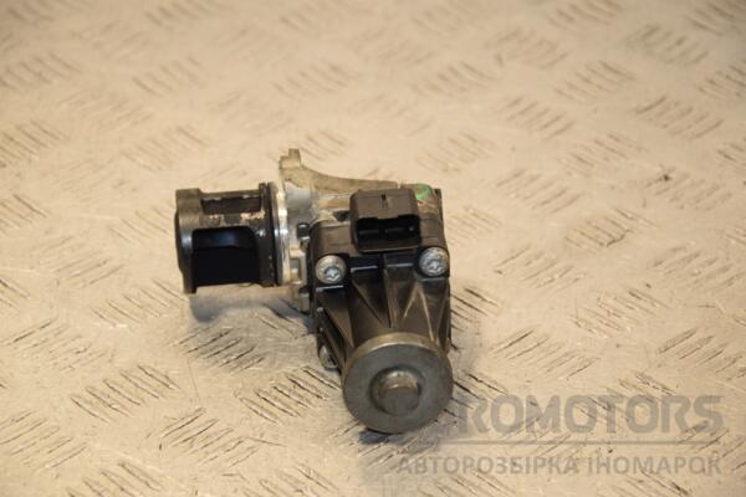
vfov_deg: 9.9
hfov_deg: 14.9
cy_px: 248
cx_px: 373
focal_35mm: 138
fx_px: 2859
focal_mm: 92
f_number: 6.3
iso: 800
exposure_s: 1/200
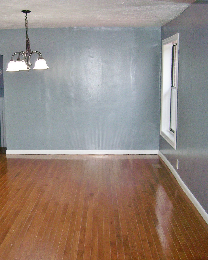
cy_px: 130
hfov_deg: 29.8
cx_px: 53
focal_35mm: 50
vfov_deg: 37.3
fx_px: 385
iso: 160
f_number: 2.8
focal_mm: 6.3
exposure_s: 1/60
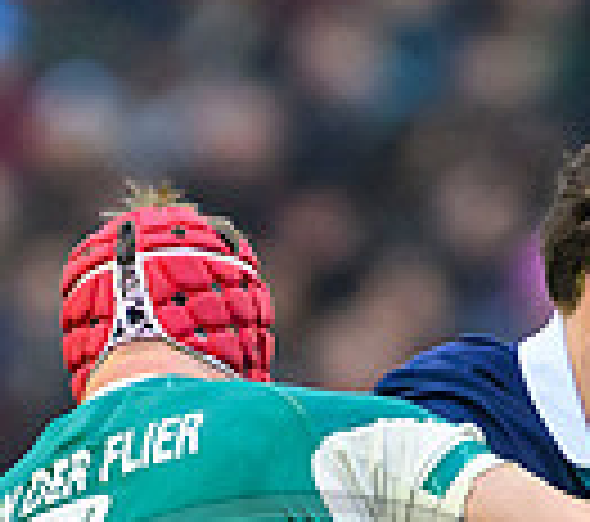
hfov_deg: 0.5
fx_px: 64127
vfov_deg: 0.5
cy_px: 1613
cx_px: 665
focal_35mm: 3521
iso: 4000
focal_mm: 400
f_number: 2.8
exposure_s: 1/1600
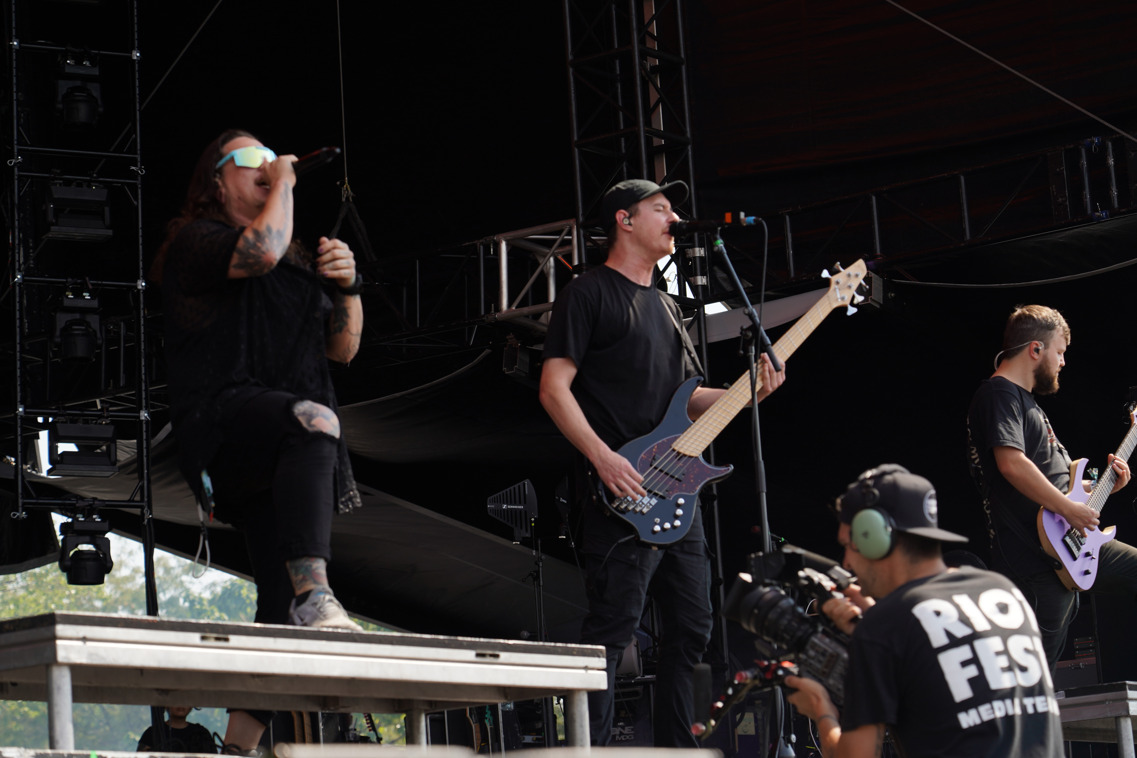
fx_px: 3316
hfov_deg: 19.5
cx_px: 568
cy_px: 379
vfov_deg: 13.0
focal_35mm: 105
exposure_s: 1/250
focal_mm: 105
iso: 100
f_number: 5.6
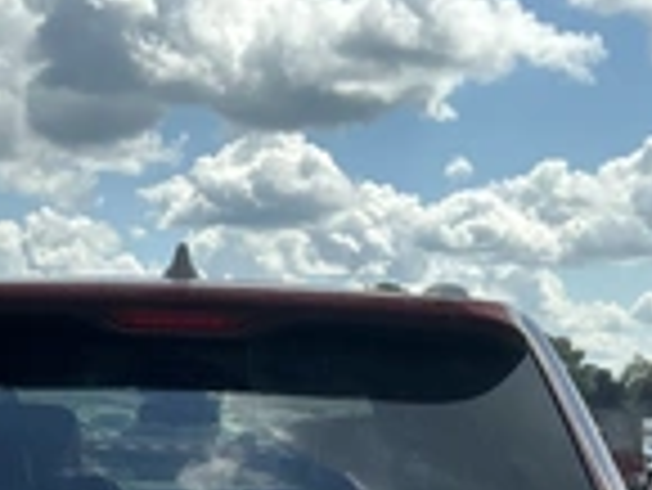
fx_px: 1452
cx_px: 171
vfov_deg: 17.9
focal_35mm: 77
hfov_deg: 25.1
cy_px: 634
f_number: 1.8
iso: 25
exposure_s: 1/855
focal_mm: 3
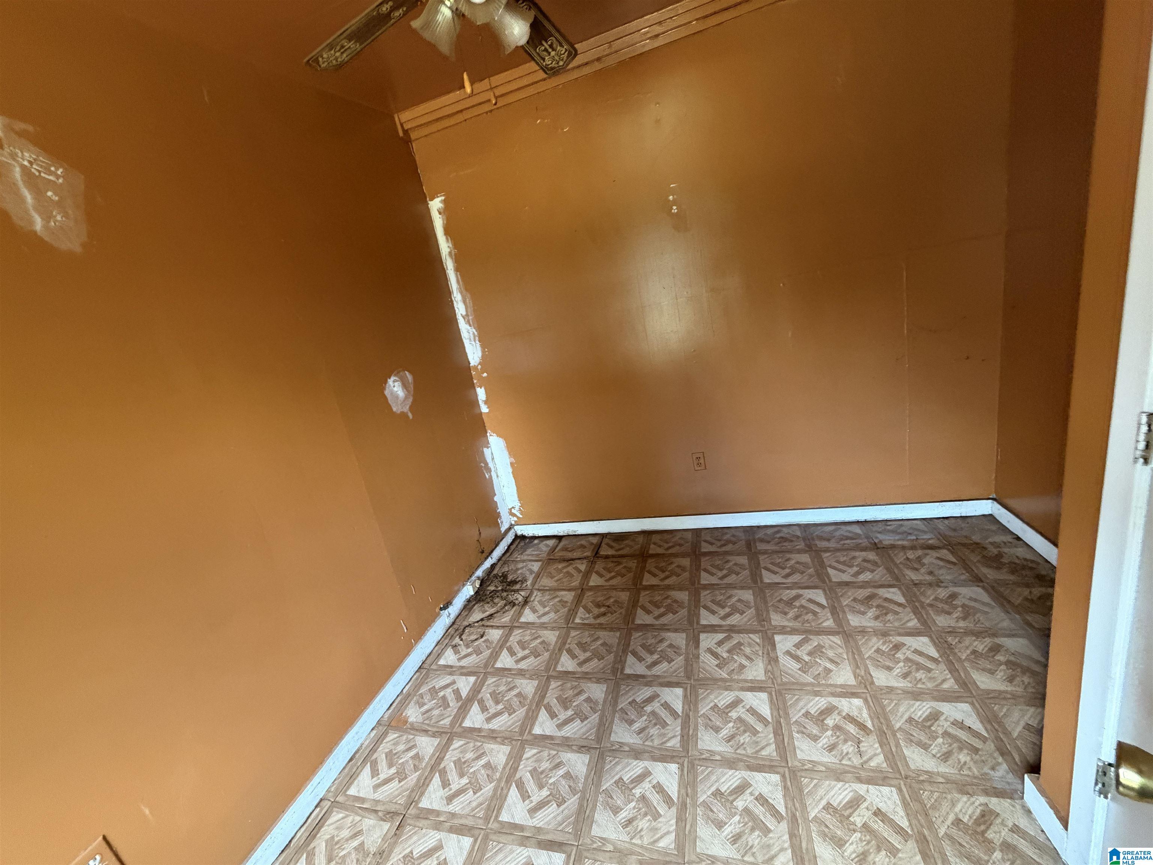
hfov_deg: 102.1
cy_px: 432
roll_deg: +12.5
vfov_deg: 85.7
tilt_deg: -11.5
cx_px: 576
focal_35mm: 14
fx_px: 466
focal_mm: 2.22
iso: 400
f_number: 2.2
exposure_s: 1/60
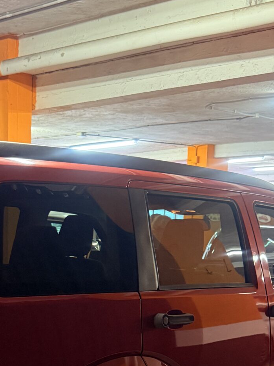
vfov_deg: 28.5
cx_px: 63
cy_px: 313
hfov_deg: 22.0
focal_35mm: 66
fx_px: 697
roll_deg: -1.3
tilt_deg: -7.5
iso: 500
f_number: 1.78
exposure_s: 1/50
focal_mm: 6.76
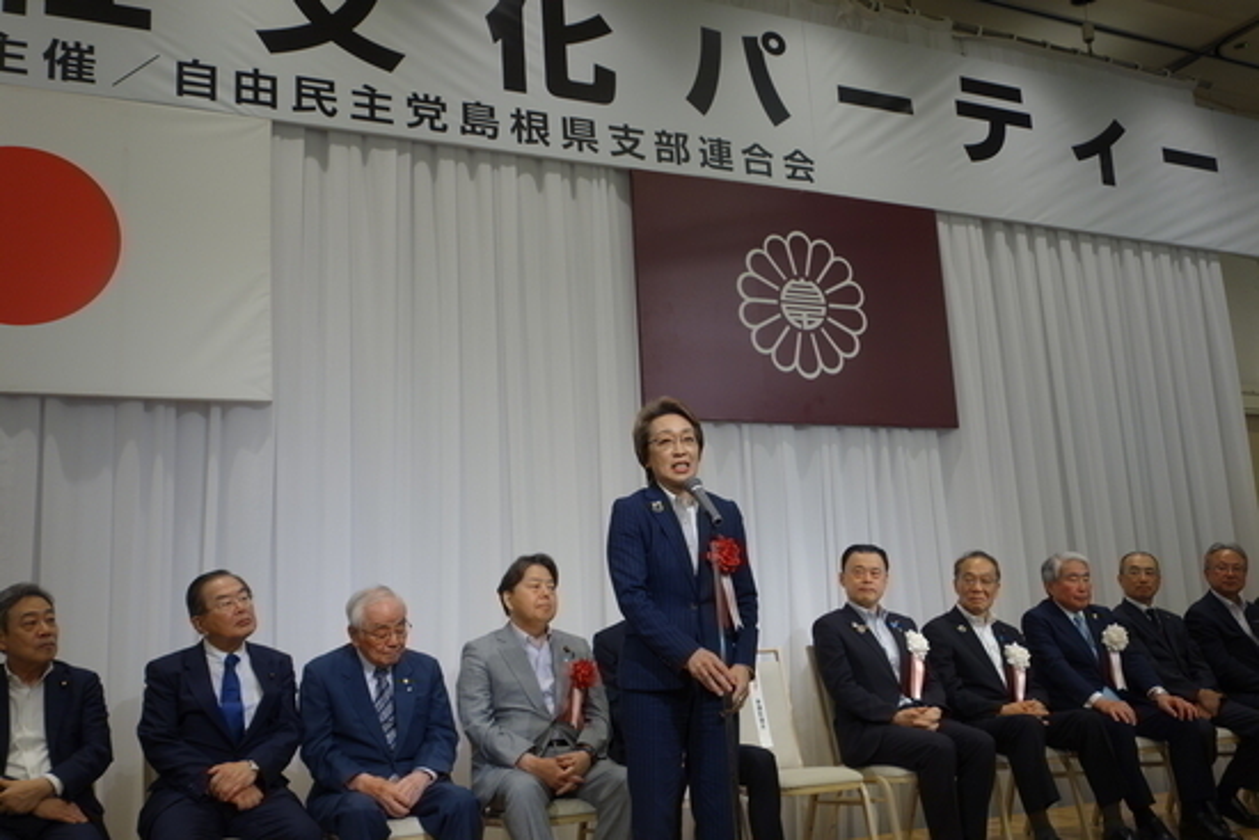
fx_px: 1224
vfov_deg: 37.9
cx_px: 630
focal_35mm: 35
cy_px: 420
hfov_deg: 54.4
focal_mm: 13.09
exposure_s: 1/100
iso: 125
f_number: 2.8
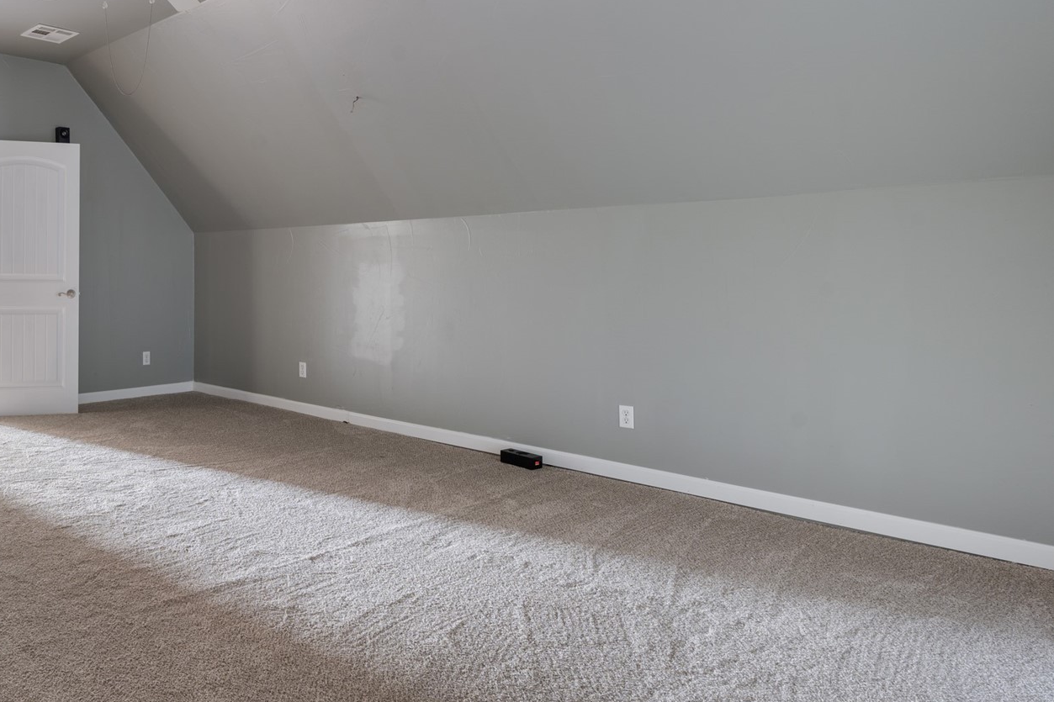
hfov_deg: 63.0
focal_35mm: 26
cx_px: 199
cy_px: 269
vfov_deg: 49.1
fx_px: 761
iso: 200
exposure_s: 15
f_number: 9
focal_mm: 16
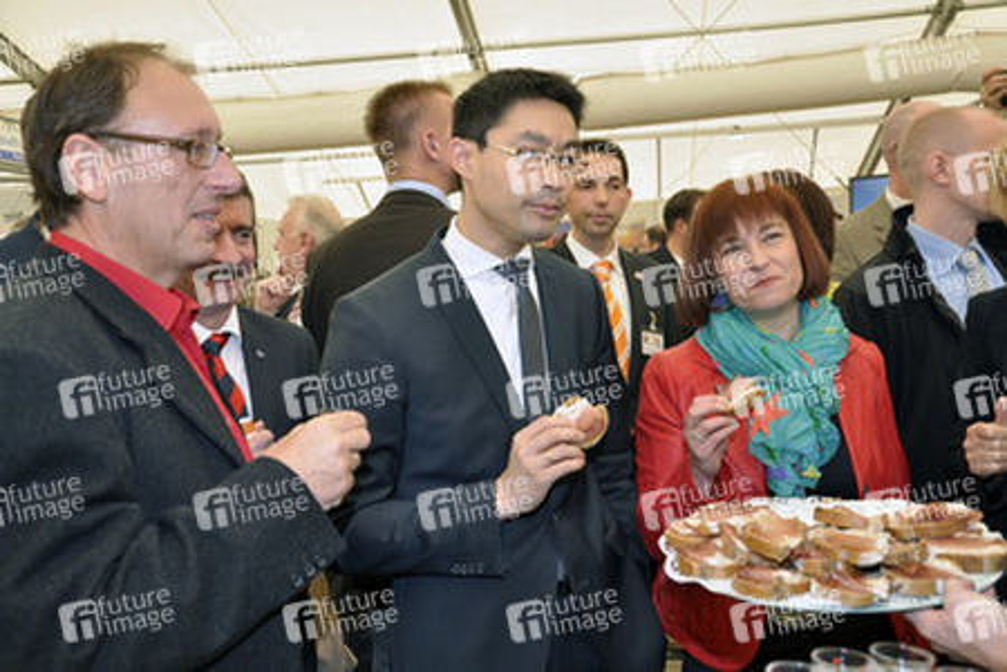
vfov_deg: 34.2
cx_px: 504
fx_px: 1091
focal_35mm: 39
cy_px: 336
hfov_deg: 49.6
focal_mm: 26
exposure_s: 1/200
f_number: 5.6
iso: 400
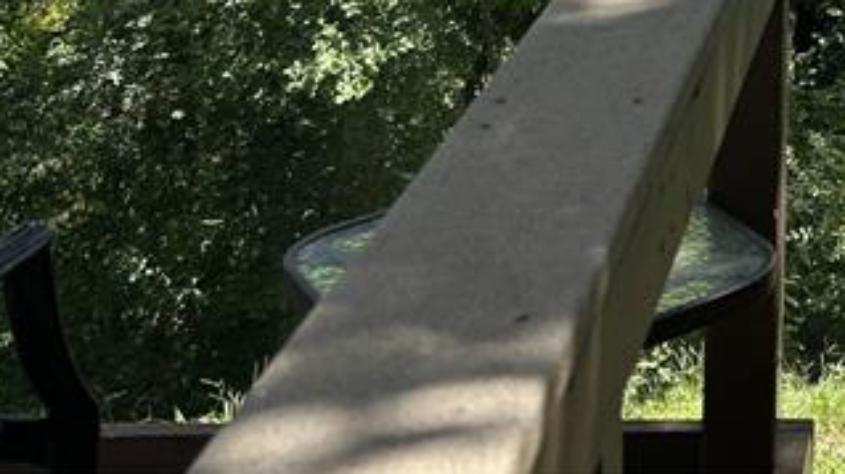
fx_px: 2038
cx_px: 1046
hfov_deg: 21.5
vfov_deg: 11.6
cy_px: -532
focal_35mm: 91
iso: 50
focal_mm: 5.7
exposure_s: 1/1645
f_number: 1.5
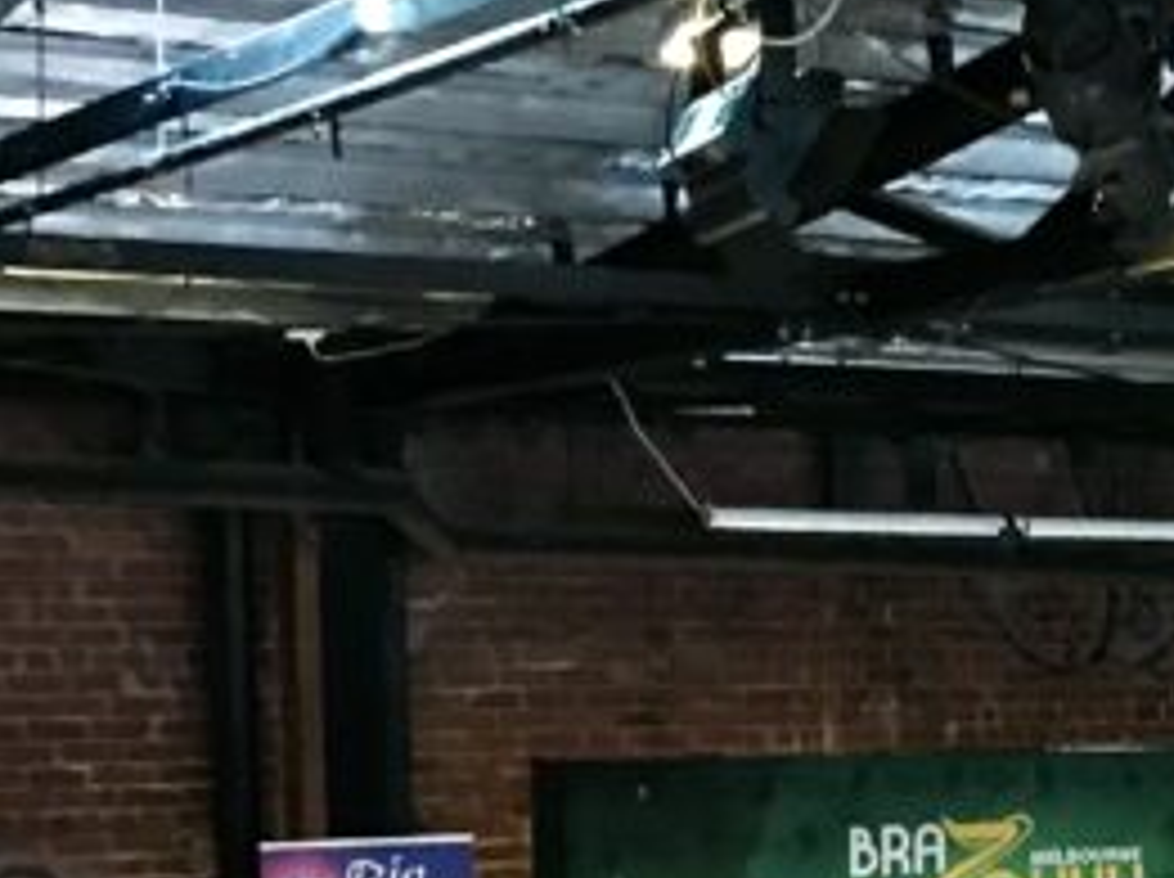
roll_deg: +0.0
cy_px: 937
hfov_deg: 16.8
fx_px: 3726
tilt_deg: -4.1
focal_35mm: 110
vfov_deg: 13.2
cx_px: 1574
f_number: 1.8
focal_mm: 3.99
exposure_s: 1/14
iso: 100
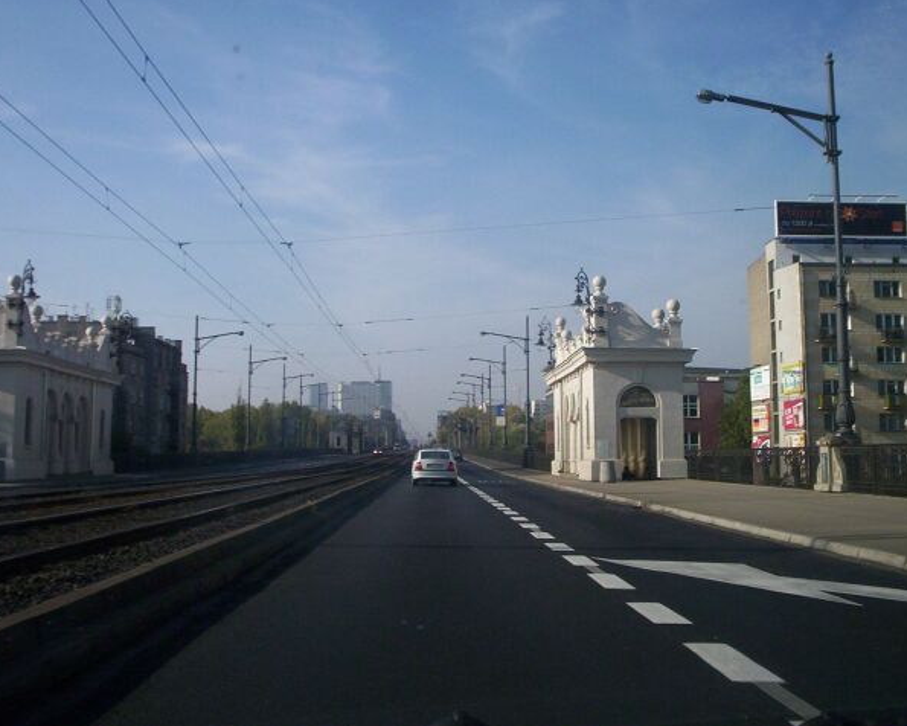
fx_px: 1074
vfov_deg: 37.3
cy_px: 361
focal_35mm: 40
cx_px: 453
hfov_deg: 45.8
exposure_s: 1/894
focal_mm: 4.99
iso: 100
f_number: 4.5
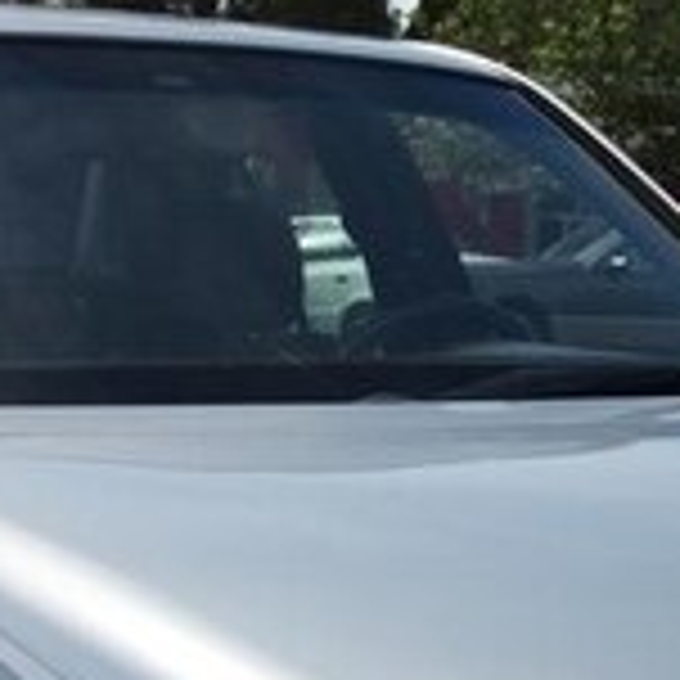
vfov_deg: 15.2
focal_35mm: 108
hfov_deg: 16.1
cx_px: 504
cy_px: 943
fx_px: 2400
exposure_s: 1/1115
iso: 64
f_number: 1.9
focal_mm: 3.7
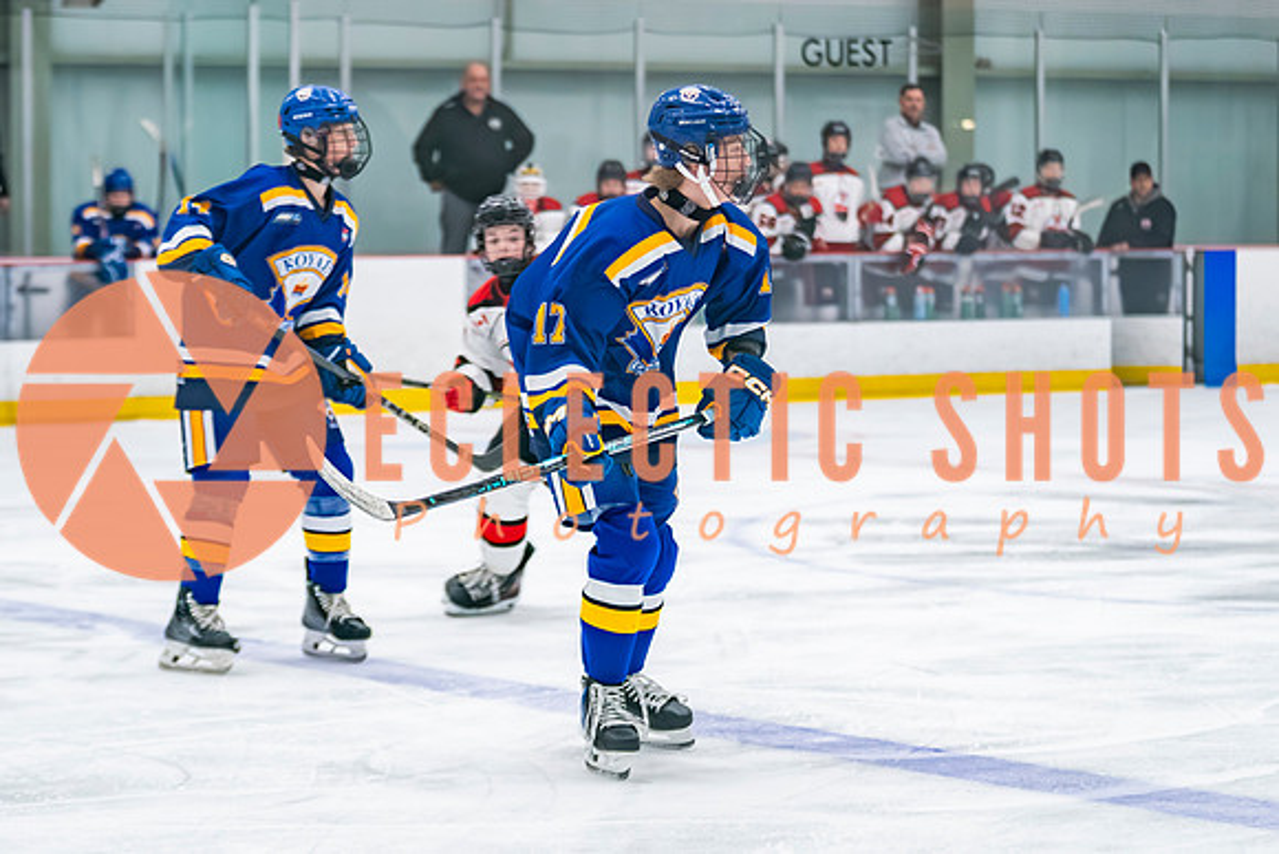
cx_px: 639
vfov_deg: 10.9
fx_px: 4487
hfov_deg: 16.2
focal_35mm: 126
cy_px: 349
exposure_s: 1/640
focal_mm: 88
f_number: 2.8
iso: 2000
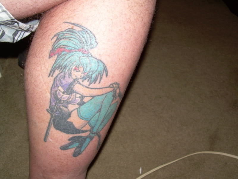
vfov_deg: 37.7
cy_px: 90
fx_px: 261
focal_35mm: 38
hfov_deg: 49.0
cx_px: 119
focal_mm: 6.3
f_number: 2.8
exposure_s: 1/60
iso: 50
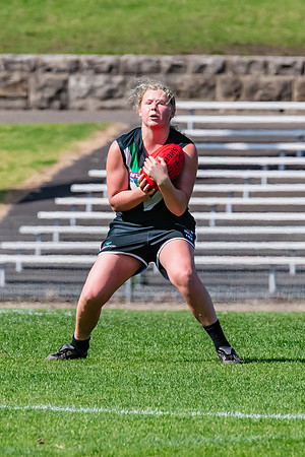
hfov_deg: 1.3
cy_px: 200
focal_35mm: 1069
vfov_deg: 1.9
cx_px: 172
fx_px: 13589
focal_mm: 420
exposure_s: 1/1600
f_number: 10
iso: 800
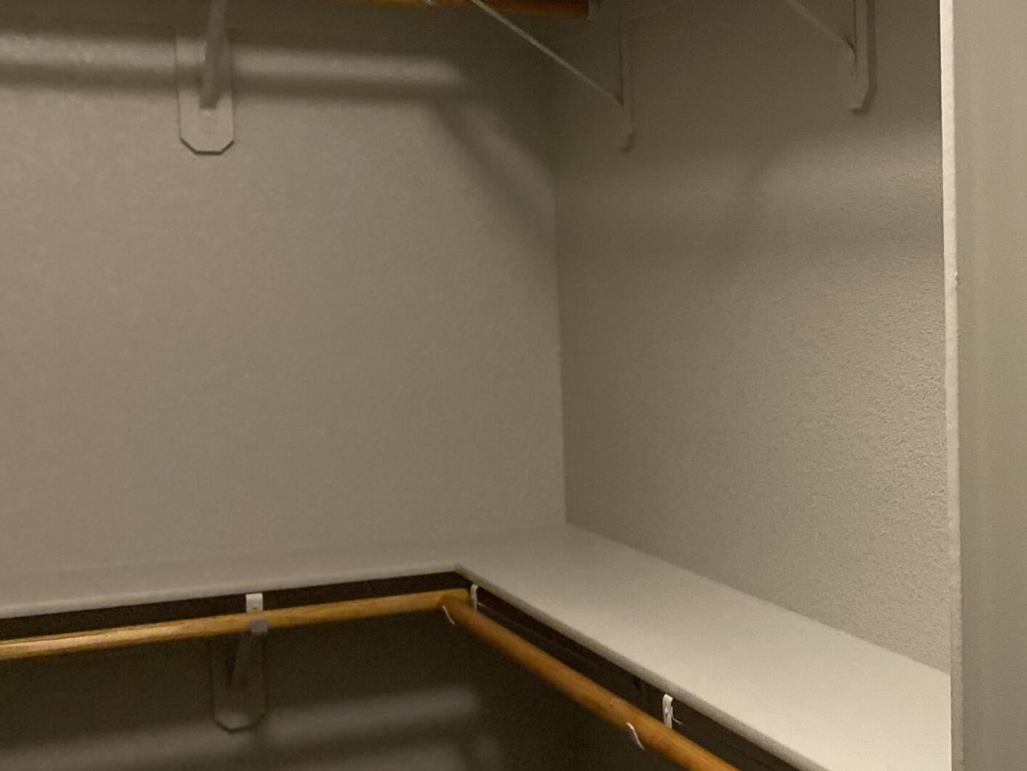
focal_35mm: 55
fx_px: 1632
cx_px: 1029
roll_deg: +0.0
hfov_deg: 32.2
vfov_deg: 26.6
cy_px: 425
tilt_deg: -4.9
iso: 640
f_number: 1.8
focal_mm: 4.25
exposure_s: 1/30
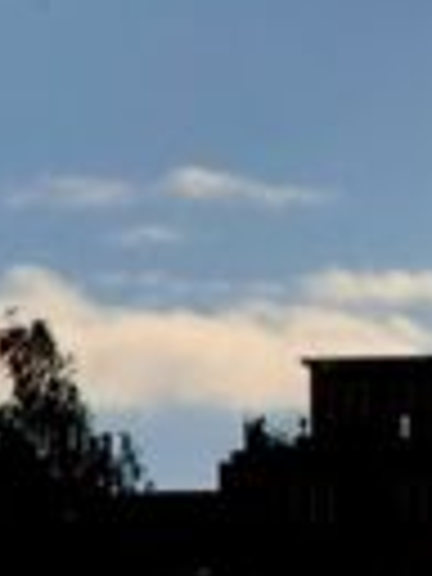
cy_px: 198
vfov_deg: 2.1
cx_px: 1418
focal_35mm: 959
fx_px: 15957
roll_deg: +0.7
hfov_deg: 1.5
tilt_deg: +6.1
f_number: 2.8
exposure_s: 1/6289
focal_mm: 15.66
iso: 40
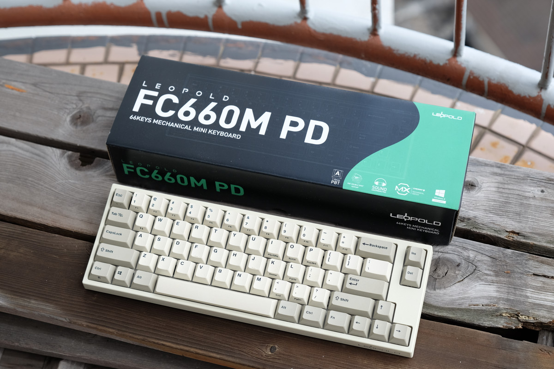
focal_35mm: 66
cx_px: 277
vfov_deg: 20.6
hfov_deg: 30.5
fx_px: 1016
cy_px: 184
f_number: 4
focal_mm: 44.1
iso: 200
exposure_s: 1/400
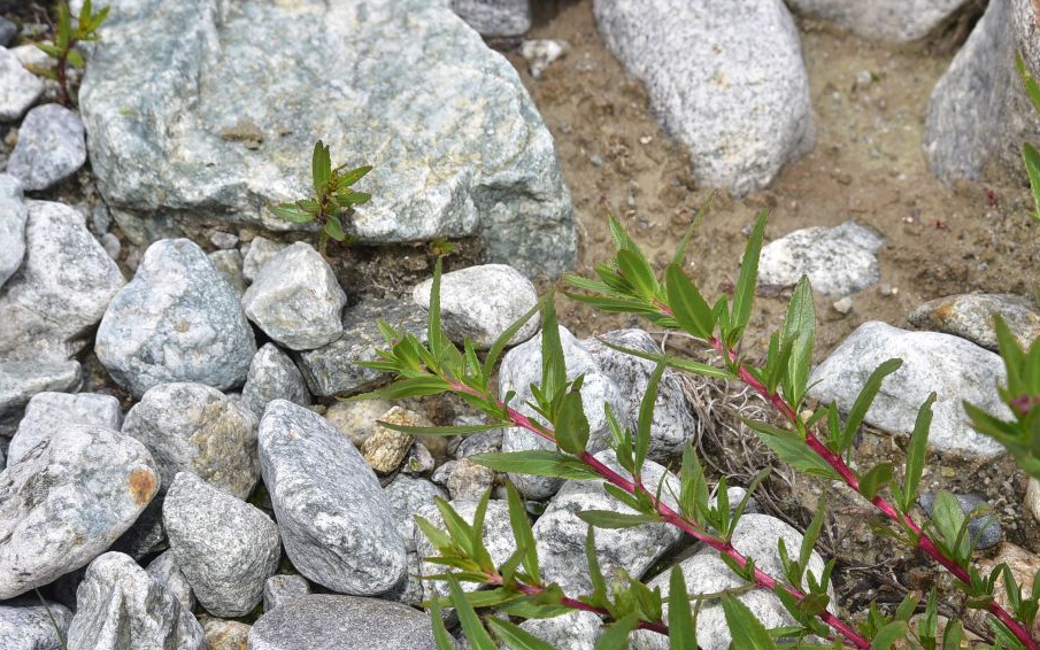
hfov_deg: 25.0
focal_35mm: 82
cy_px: 466
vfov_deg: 15.9
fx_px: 2325
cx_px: 724
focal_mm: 56
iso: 160
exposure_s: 1/125
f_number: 13
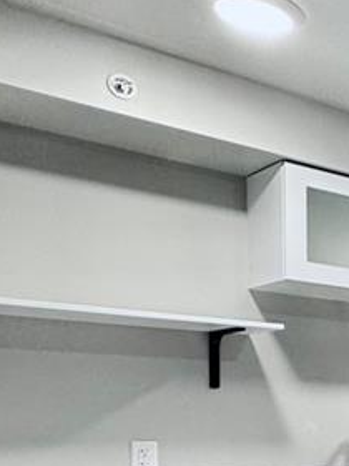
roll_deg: +0.1
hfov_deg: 17.4
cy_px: 461
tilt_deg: -2.5
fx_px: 807
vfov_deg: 30.1
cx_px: 703
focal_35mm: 60
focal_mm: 2.22
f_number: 2.2
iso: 160
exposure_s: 1/120
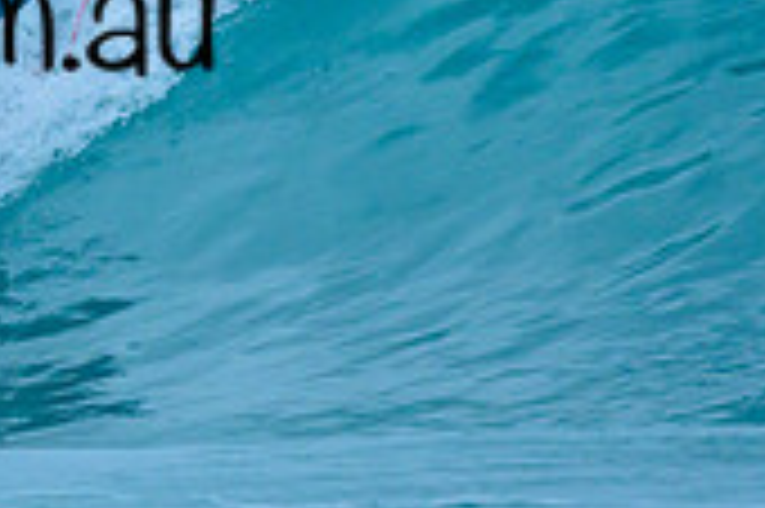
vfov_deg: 0.4
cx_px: -130
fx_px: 79779
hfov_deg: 0.5
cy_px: -76
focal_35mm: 3758
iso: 360
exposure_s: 1/2000
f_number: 6.3
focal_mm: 800
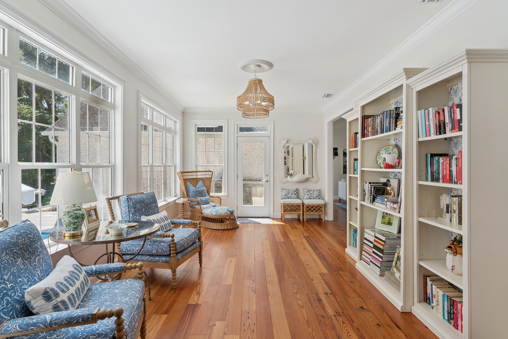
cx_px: 254
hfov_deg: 86.9
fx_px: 268
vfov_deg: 64.6
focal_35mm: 19
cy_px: 170
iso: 250
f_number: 8
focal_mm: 19
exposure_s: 1/125
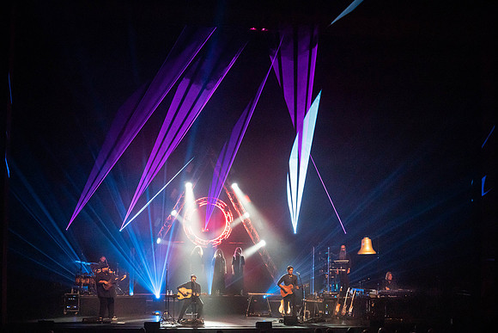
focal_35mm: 70
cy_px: 166
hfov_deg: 28.8
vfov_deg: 19.5
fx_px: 969
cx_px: 249
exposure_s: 1/250
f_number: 5.6
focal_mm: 70
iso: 8000
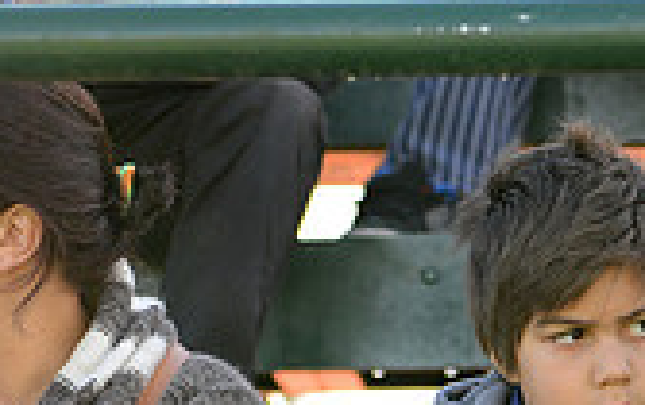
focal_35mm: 233
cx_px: 266
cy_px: 735
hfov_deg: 9.0
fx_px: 4103
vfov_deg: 5.6
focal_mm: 66
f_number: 2.8
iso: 400
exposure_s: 1/640
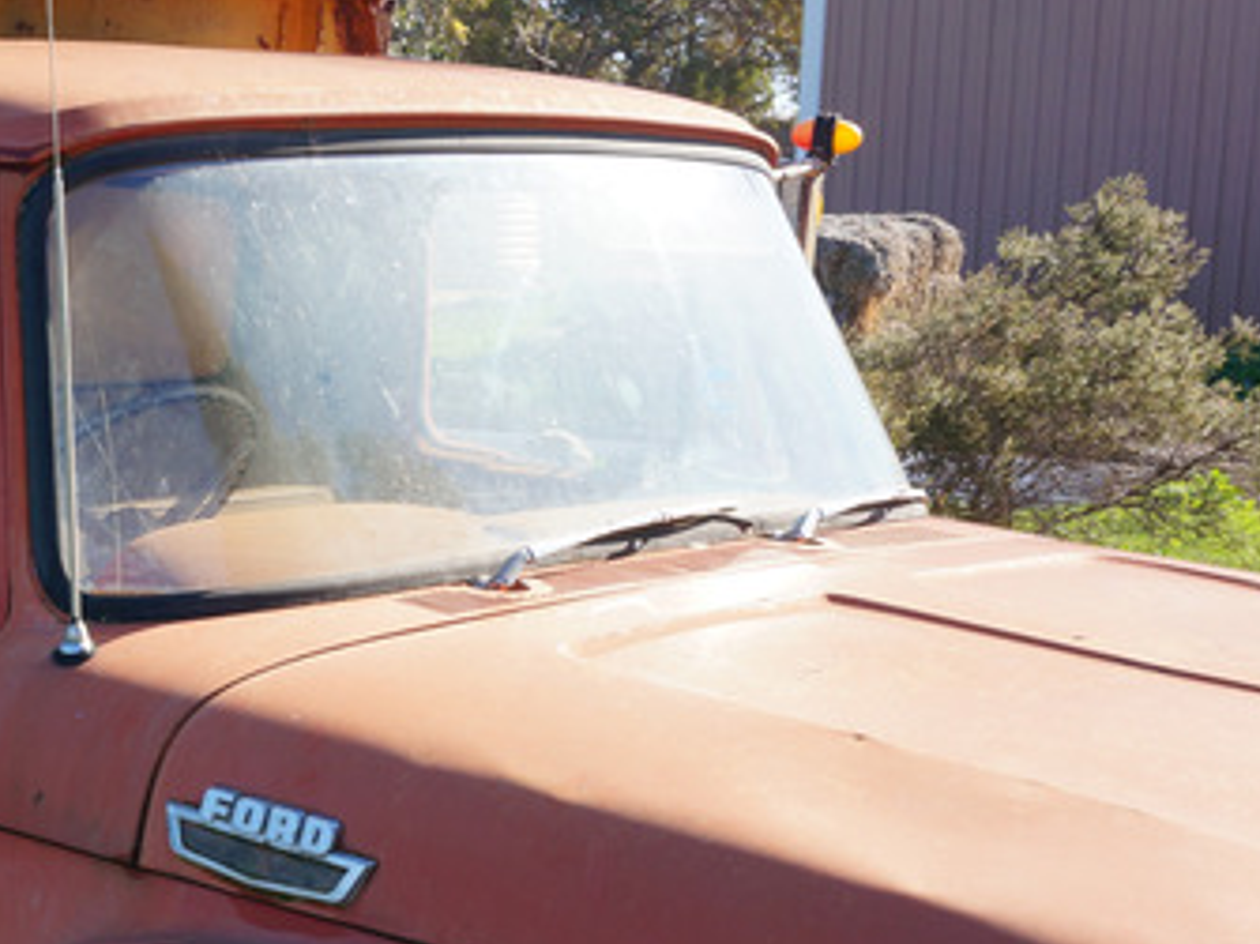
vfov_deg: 18.5
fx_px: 2880
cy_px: 696
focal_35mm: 79
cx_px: -75
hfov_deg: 23.4
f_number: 9
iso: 100
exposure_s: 1/80
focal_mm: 23
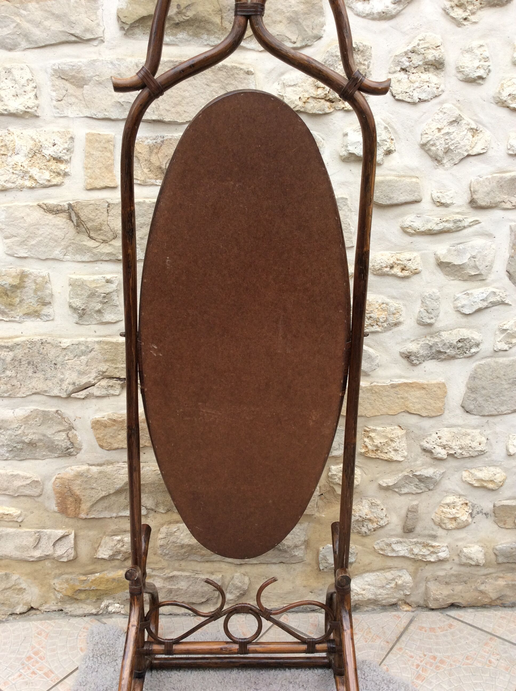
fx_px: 638
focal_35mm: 32
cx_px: 258
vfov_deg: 56.9
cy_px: 346
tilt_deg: -16.4
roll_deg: -1.4
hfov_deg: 44.1
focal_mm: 3.3
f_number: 2.4
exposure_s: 1/254
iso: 32
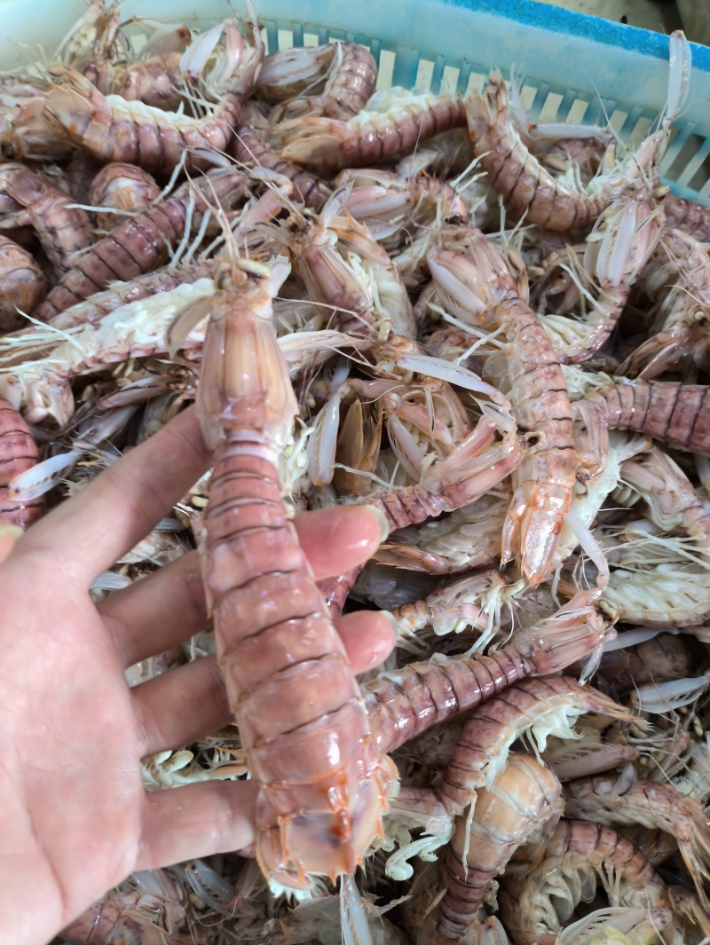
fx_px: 628
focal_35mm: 23
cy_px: 472
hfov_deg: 58.9
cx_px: 355
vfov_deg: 73.9
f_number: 1.79
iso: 385
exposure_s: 1/33.3
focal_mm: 4.69
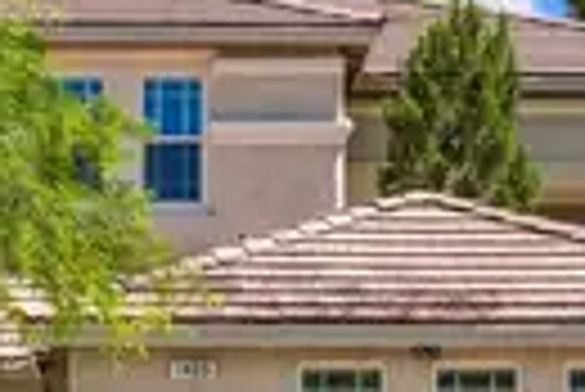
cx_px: 135
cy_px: 511
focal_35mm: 129
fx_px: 2099
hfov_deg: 15.8
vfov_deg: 10.4
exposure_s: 1/8000
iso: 400
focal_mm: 28
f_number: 8
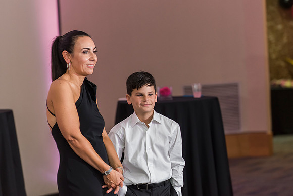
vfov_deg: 9.4
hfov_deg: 14.0
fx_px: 1195
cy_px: 93
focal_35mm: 147
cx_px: 154
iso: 1000
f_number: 4
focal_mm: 140
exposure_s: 1/100
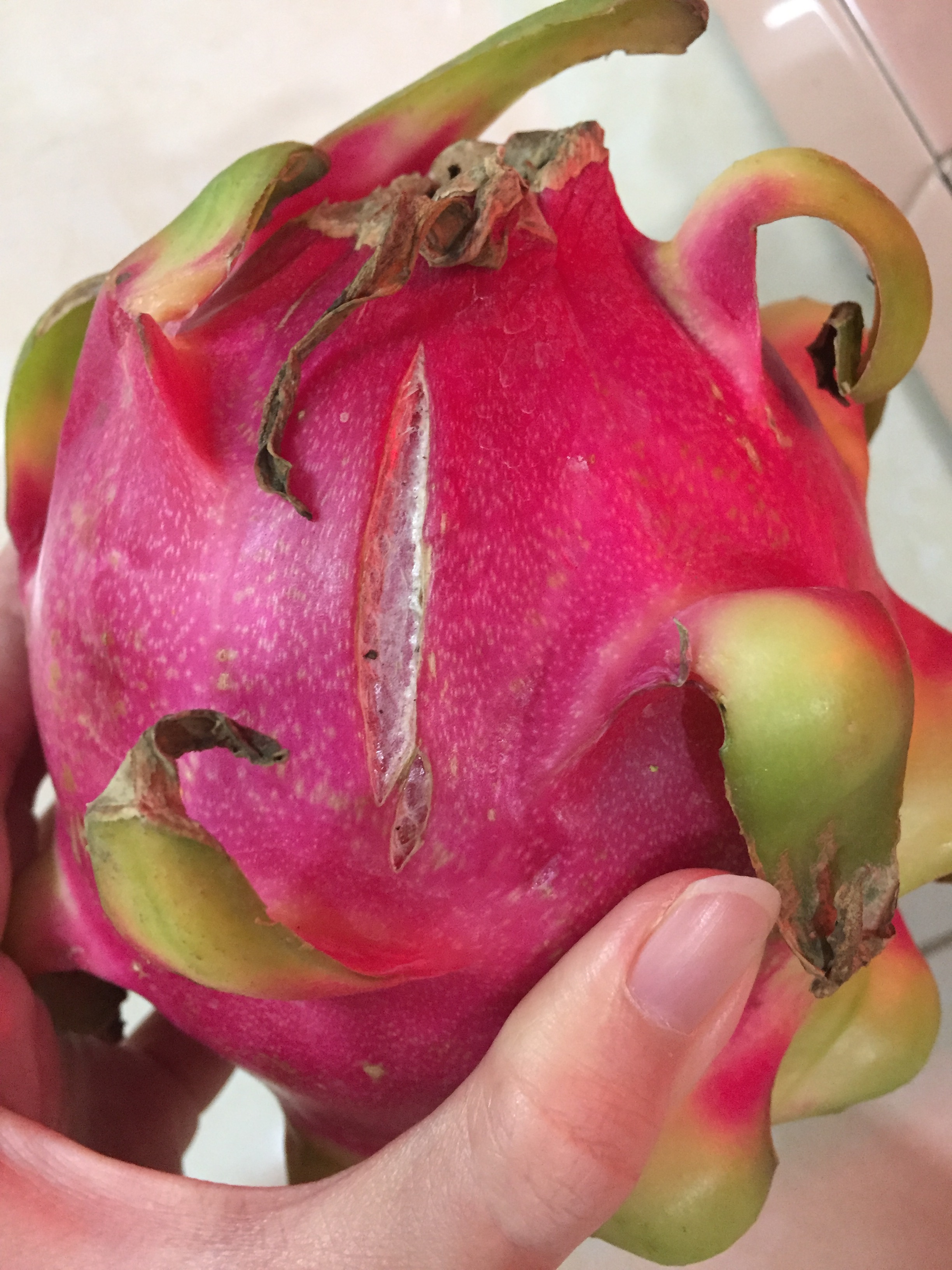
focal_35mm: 29
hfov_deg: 48.2
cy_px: 635
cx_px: 476
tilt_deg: -81.2
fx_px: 1063
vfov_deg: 61.7
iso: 250
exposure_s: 1/20
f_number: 2.2
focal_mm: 4.15
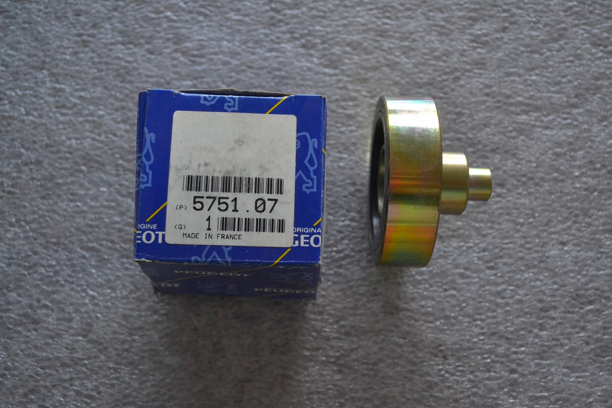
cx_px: 306
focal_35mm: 51
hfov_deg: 38.9
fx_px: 867
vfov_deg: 26.5
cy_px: 204
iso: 900
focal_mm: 34
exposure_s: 1/60
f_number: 5
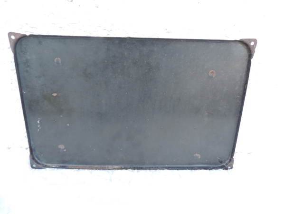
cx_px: 142
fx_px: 198
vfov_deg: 56.8
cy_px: 107
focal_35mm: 24
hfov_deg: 71.6
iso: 180
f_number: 3
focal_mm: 4.3
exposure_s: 1/30
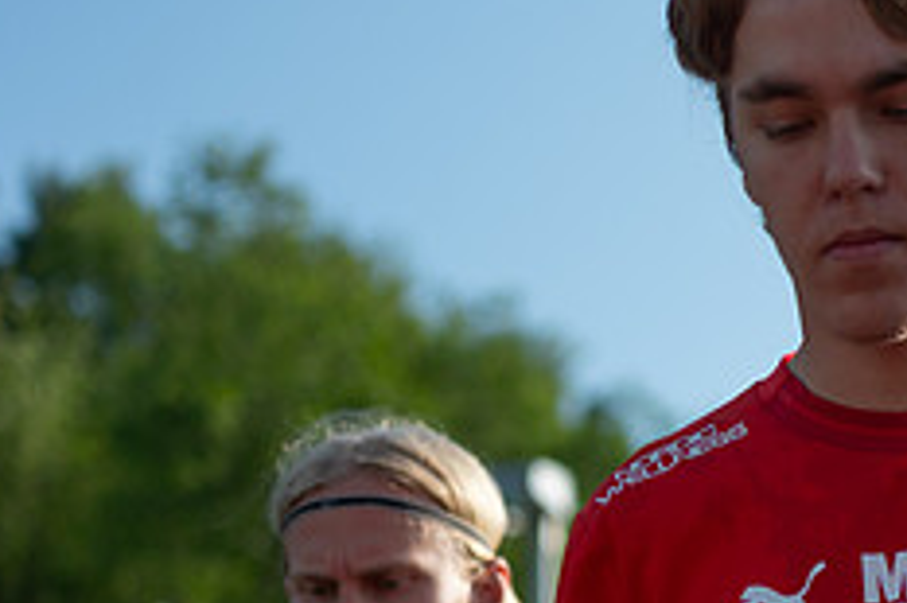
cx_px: 977
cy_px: 549
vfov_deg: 7.9
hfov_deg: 11.7
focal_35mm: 174
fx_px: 4381
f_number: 3.2
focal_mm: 70
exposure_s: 1/1600
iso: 100
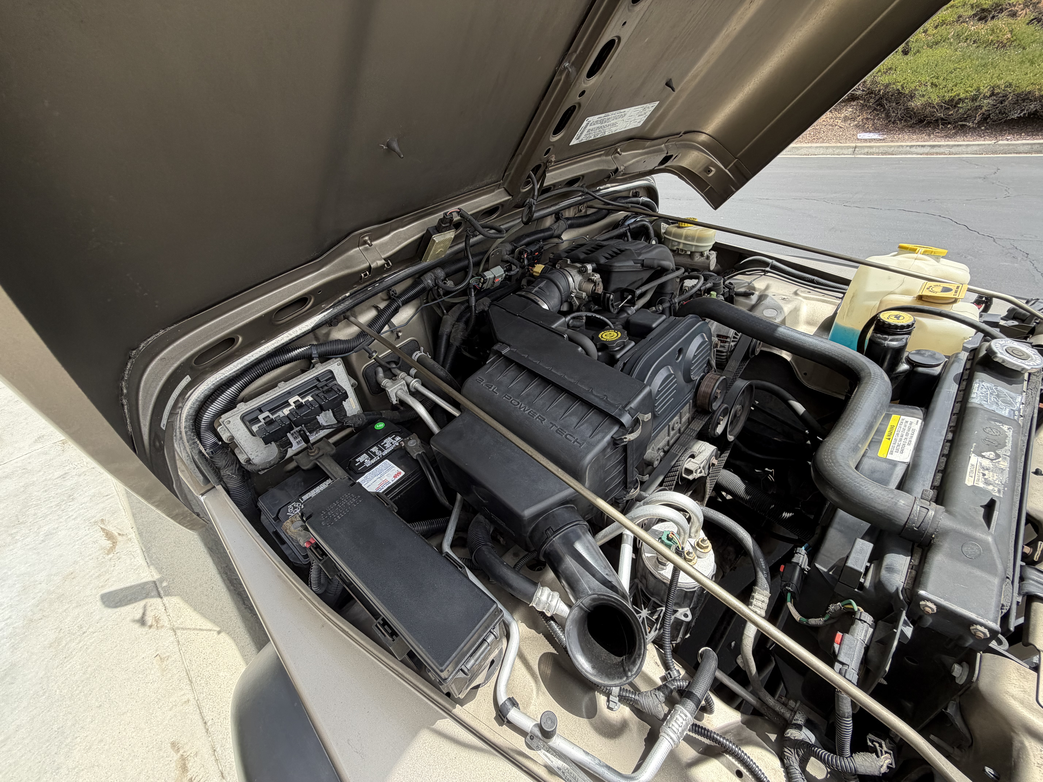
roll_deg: +4.4
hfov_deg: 102.1
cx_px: 522
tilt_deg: -36.9
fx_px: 422
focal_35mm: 14
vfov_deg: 85.7
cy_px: 391
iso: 50
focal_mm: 2.22
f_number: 2.2
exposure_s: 1/408
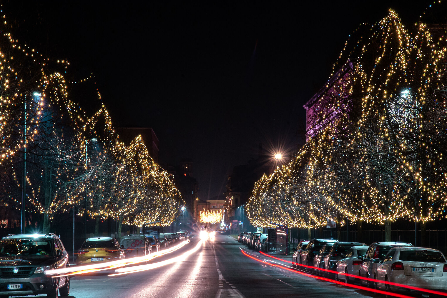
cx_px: 223
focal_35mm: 105
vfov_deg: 13.0
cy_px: 149
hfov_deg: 19.5
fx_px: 1304
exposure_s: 10
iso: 500
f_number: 25
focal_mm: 60
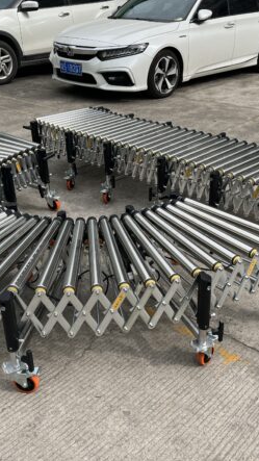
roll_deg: -0.2
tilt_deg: -27.9
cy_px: 230
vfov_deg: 52.8
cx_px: 143
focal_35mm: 38
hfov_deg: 31.2
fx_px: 464
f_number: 1.6
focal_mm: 5.1
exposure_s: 1/1776
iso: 50
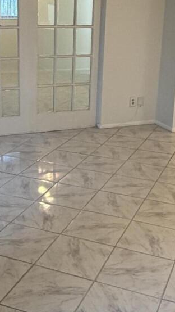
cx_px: 85
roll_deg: -2.3
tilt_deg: -17.7
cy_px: 147
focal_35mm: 55
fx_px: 454
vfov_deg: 37.8
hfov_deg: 21.8
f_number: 2.2
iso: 200
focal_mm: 2.22
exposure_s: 1/60
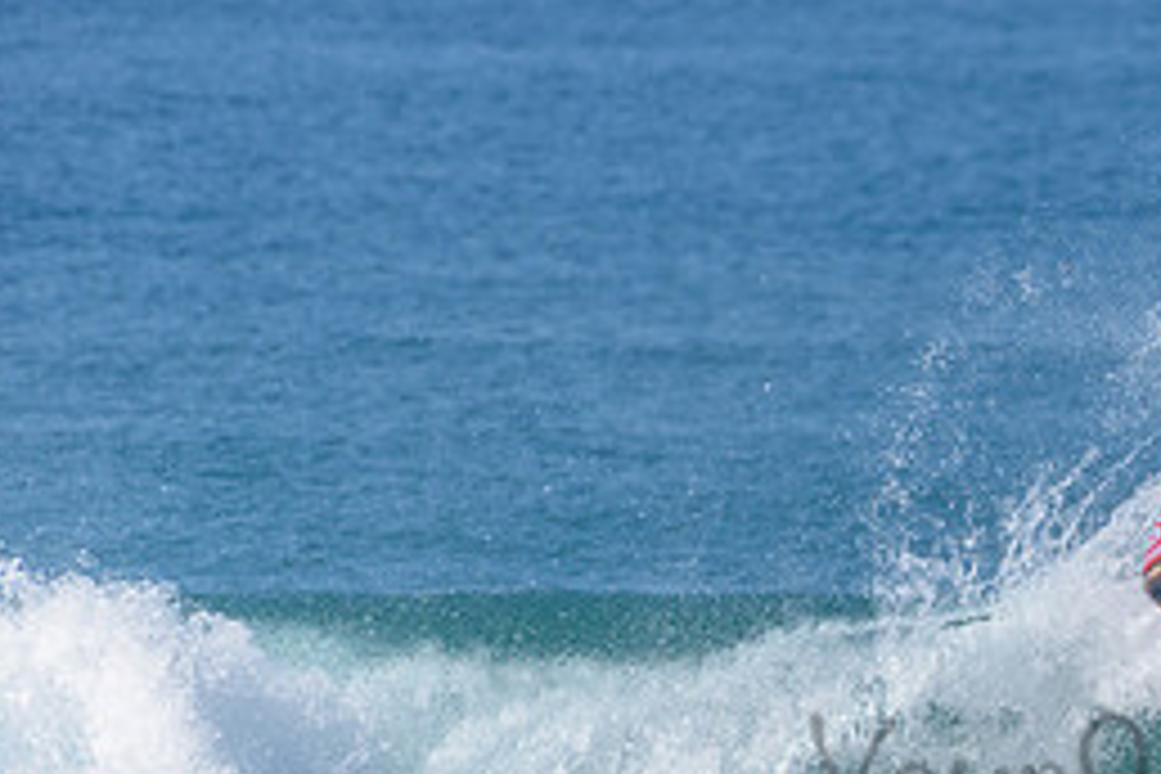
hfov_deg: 1.8
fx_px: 36246
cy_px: 745
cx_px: 1274
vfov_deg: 1.2
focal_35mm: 1124
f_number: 5.6
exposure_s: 1/2000
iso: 180
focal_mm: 500
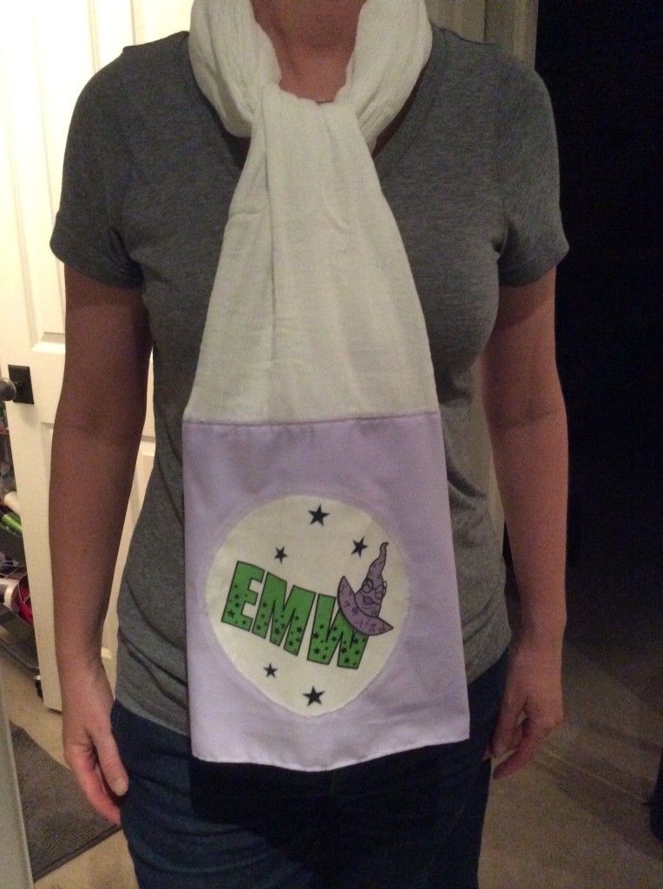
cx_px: 332
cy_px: 444
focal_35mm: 33
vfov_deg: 55.4
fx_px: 846
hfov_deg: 42.8
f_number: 2.4
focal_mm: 3.3
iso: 500
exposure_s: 1/15
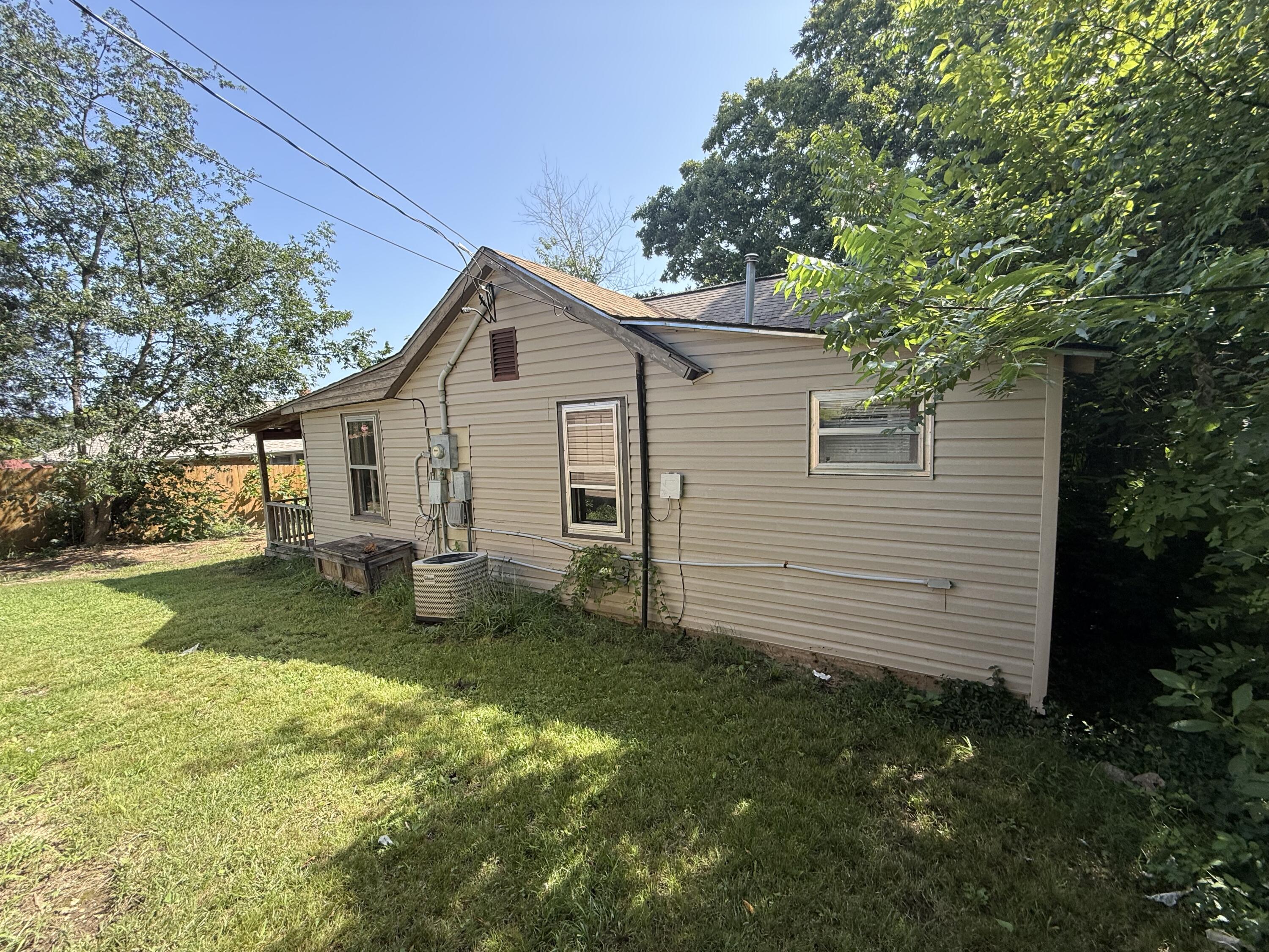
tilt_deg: -4.9
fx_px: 513
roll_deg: +2.9
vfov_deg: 85.7
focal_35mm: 14
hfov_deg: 102.1
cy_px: 476
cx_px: 634
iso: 64
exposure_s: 1/329
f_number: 2.2
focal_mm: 2.22
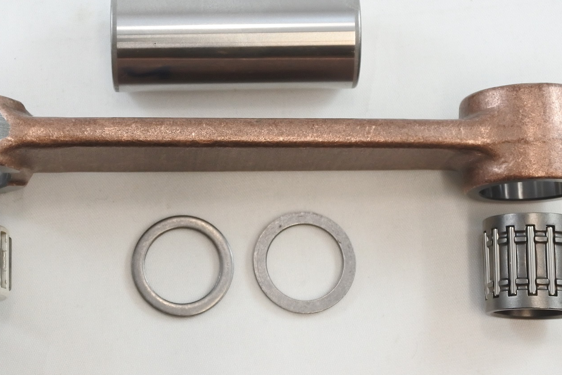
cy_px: 165
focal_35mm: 59
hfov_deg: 33.8
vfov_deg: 23.0
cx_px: 218
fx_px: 921
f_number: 4.2
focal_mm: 15.7
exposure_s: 1/125
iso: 450
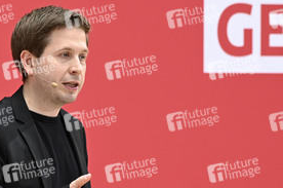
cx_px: 104
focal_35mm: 327
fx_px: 2566
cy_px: 145
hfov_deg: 6.3
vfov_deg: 4.2
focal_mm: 200
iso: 2500
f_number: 5.6
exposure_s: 1/640
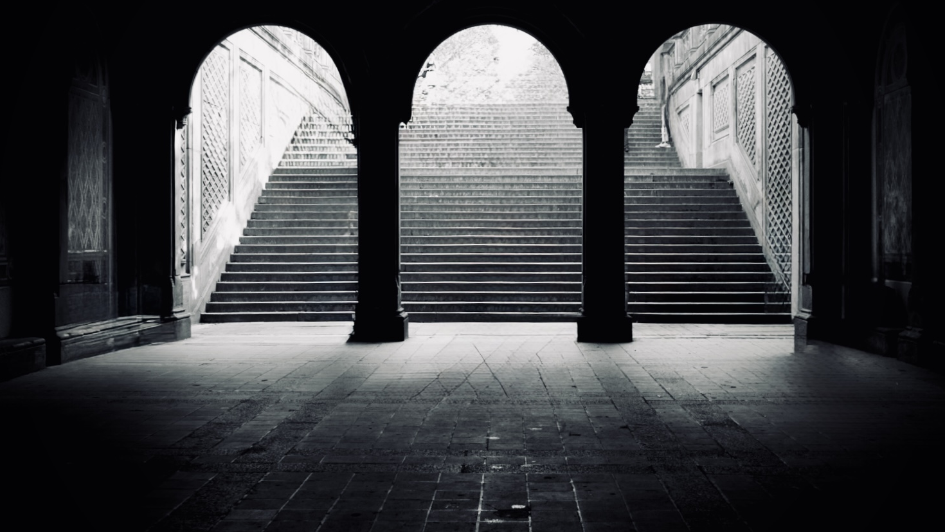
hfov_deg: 45.5
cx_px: 480
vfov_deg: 26.5
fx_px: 1128
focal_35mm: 45
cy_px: 238
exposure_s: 1/80
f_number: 5.6
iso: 640
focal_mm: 28
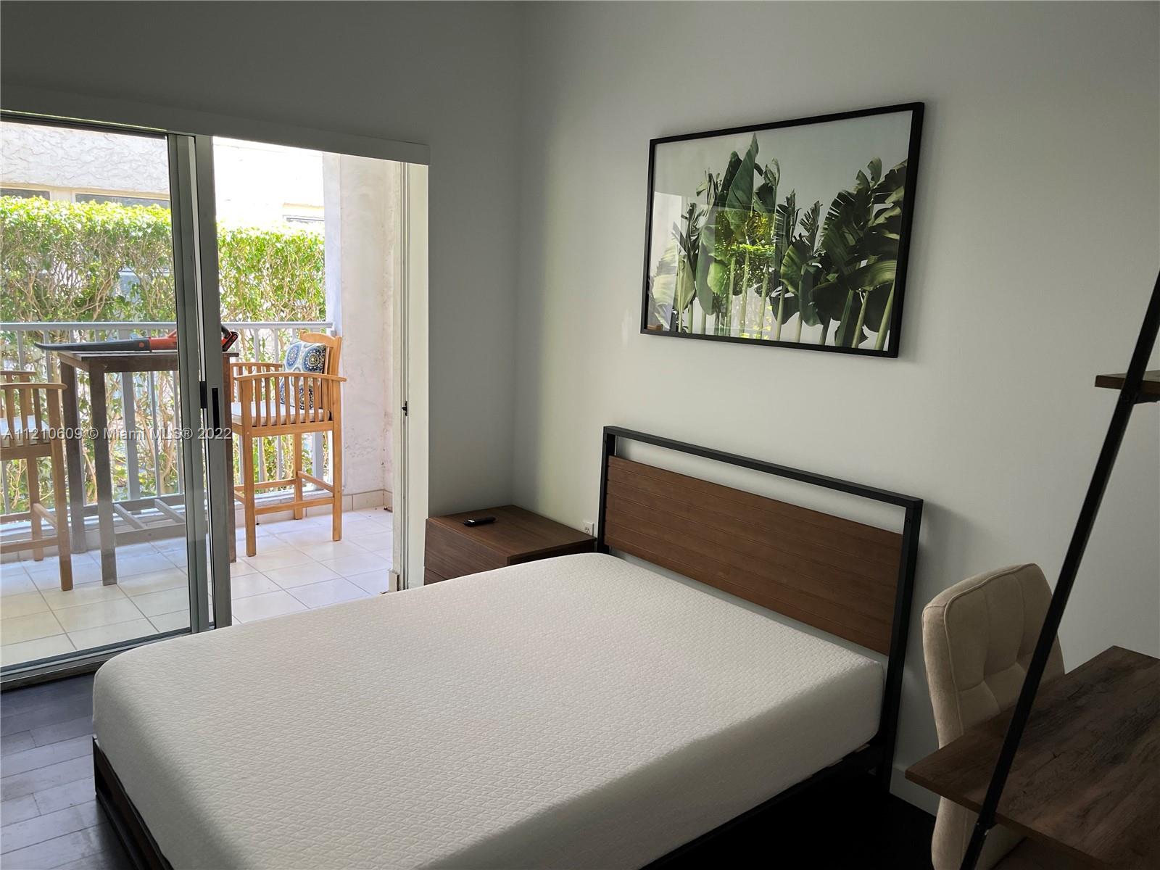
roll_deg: -2.2
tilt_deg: -10.4
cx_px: 580
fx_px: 871
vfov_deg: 53.1
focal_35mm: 26
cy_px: 435
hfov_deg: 67.3
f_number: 1.6
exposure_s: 1/122
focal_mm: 5.1
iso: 100
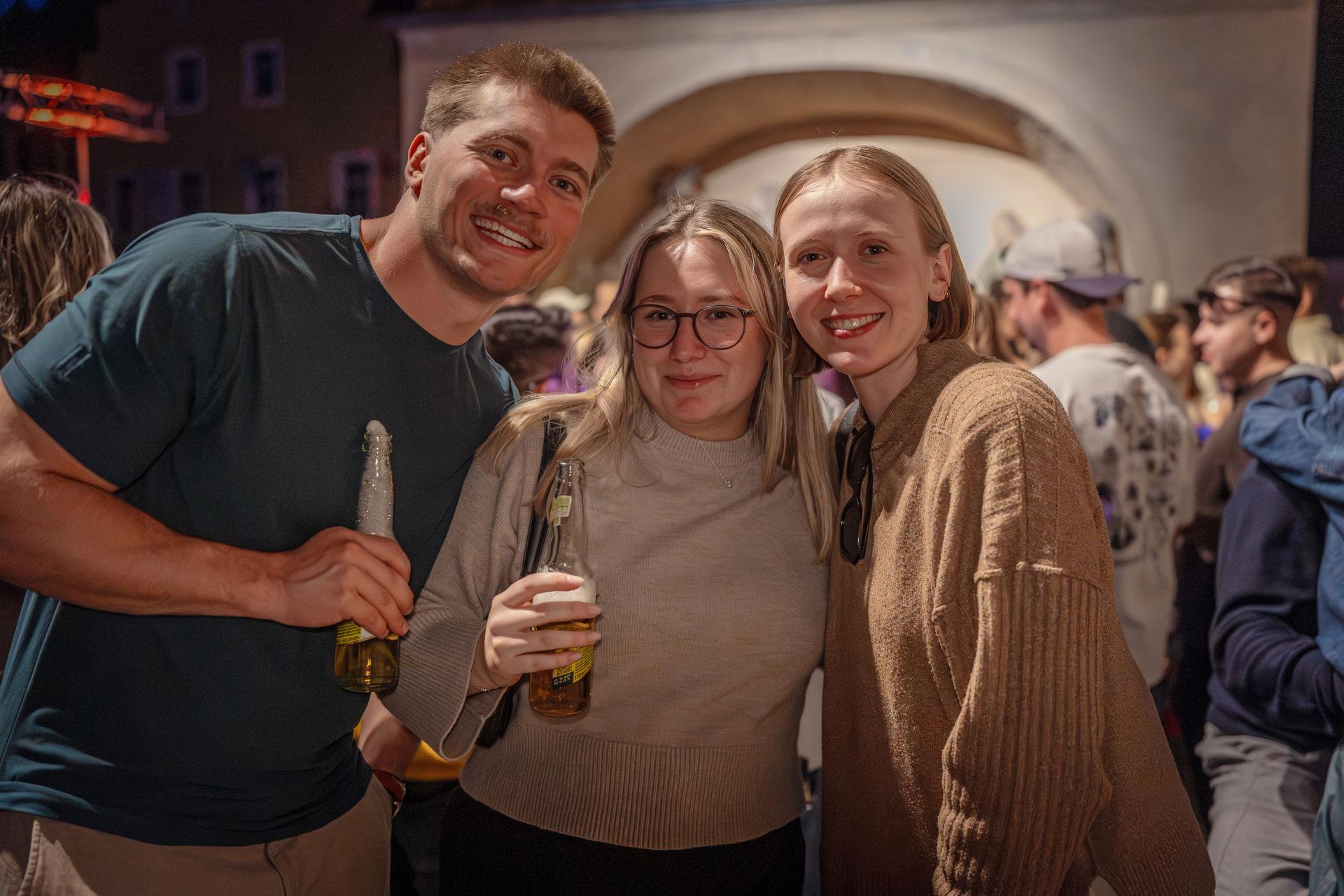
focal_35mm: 35
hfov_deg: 54.4
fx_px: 1307
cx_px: 672
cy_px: 448
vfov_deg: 37.9
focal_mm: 35
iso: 20000
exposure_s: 1/160
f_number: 2
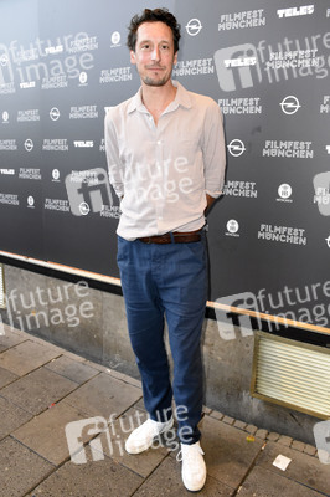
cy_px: 248
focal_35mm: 27
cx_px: 165
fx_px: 372
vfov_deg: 67.4
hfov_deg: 47.9
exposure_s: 1/60
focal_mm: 18
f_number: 6.3
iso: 3200
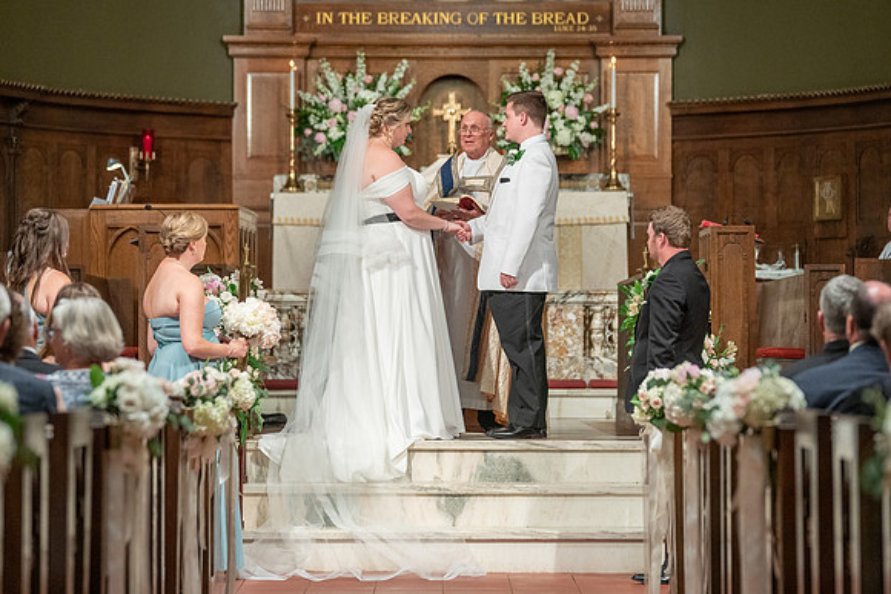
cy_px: 271
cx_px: 445
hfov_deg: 14.9
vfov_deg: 9.9
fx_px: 3418
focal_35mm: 138
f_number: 3.2
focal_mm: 126
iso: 2000
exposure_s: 1/200
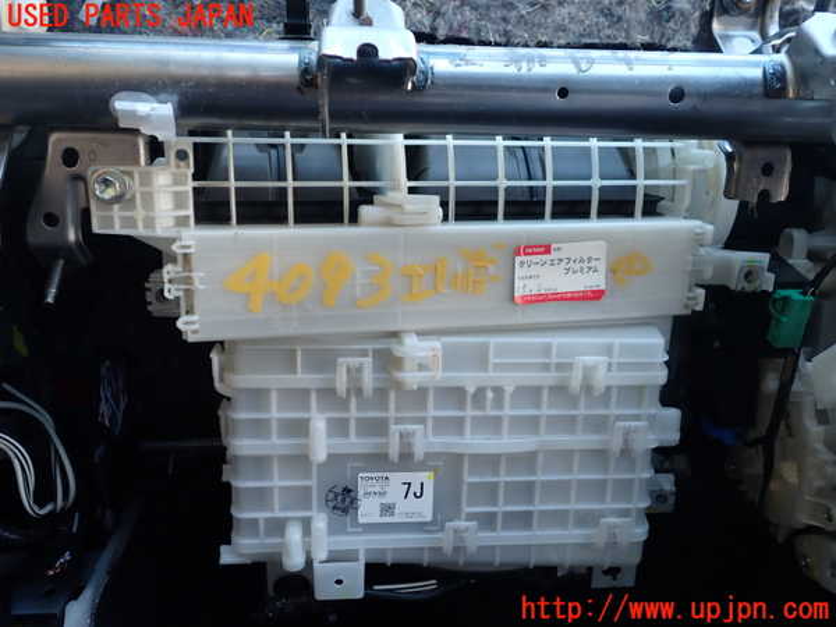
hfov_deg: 60.0
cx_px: 418
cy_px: 314
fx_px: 725
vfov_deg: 46.8
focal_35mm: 30
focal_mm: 5.4
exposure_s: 1/60
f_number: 2.3
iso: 125
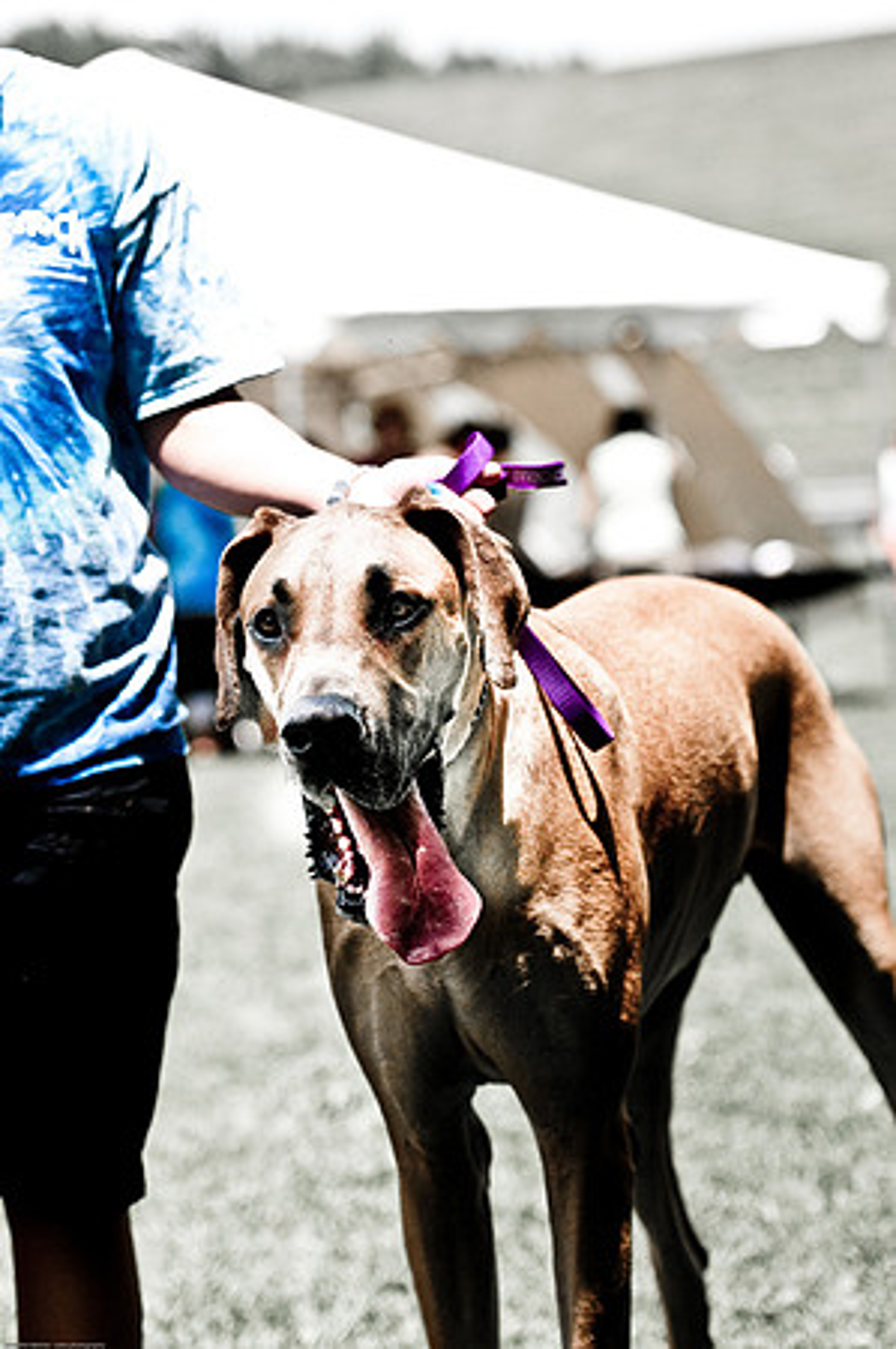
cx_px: 448
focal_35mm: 105
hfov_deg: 13.0
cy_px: 674
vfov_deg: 19.5
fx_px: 3929
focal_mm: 70
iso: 200
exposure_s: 1/4000
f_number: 2.8
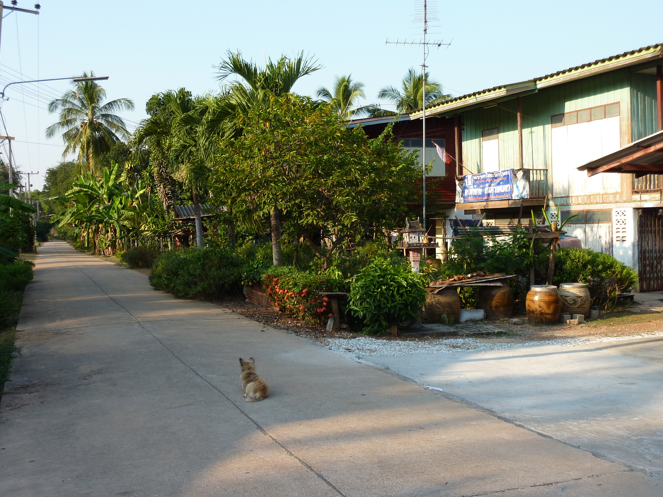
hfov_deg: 46.8
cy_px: 248
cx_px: 332
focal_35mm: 40
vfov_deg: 36.0
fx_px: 766
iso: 80
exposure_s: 1/200
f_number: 4
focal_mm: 6.5
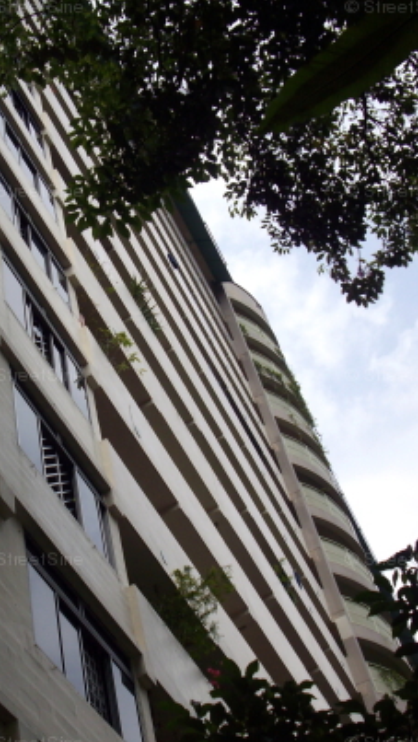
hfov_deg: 21.7
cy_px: 377
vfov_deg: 37.8
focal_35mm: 55
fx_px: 1083
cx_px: 114
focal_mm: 6.2
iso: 80
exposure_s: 1/320
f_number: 5.6
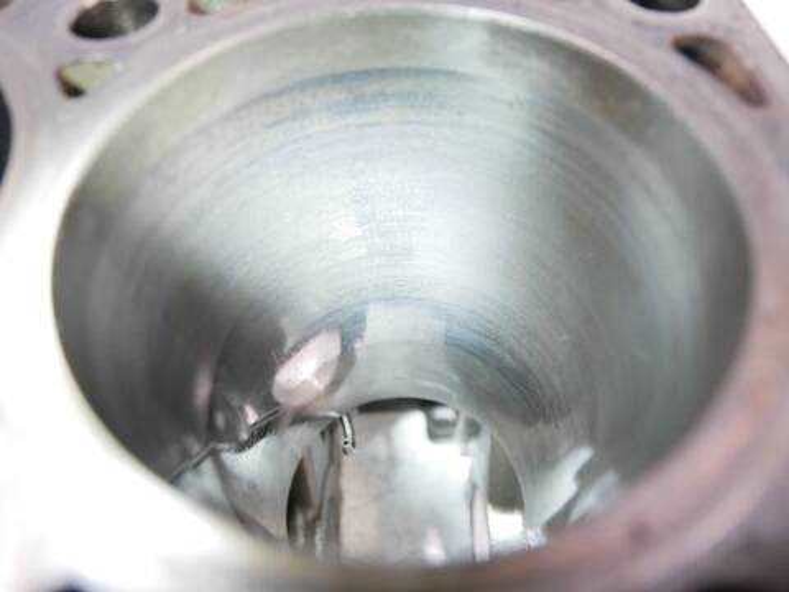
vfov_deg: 53.1
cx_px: 394
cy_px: 296
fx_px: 593
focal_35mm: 26
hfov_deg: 67.3
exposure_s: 1/60
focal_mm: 13
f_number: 3.5
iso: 2000
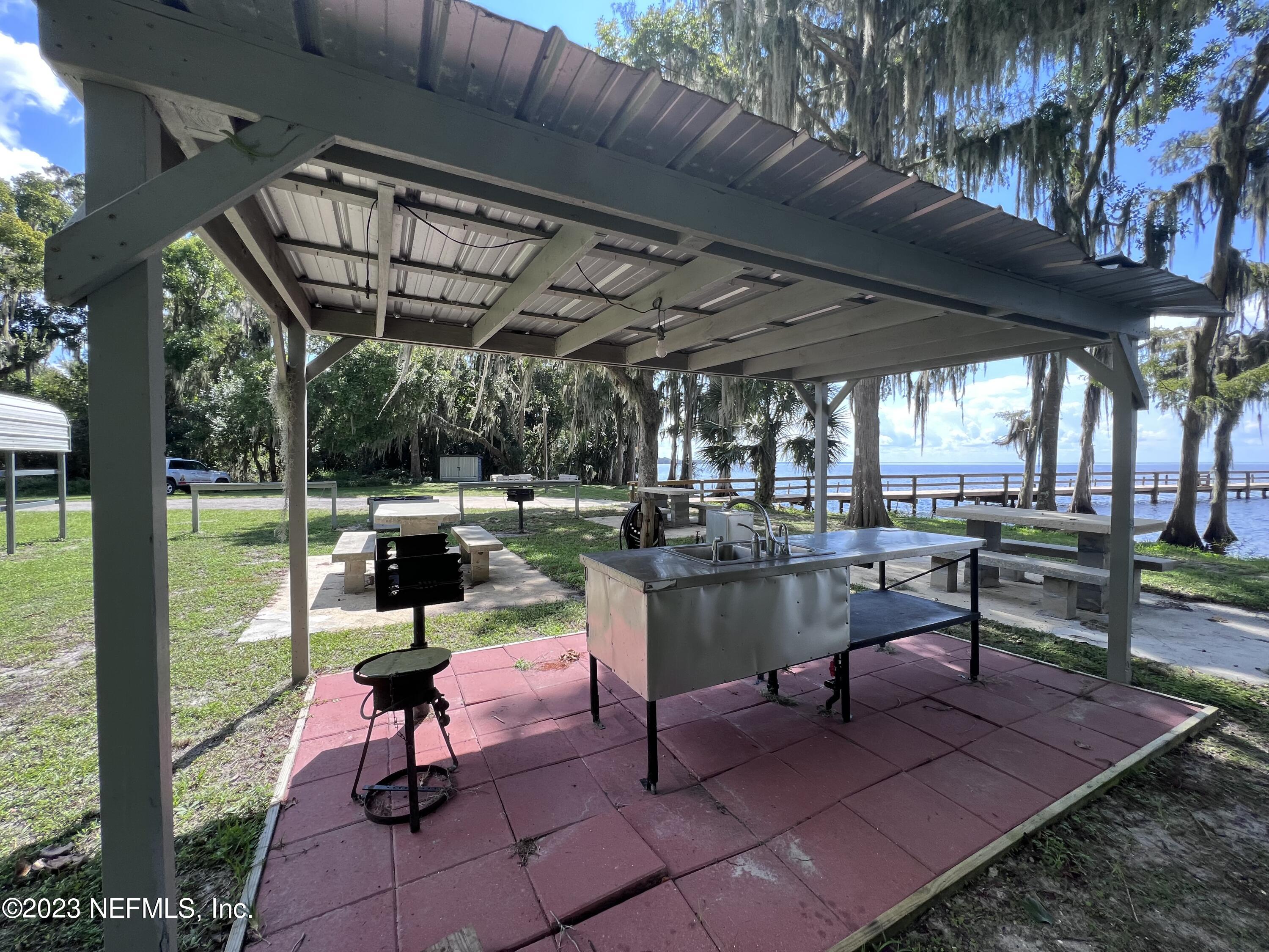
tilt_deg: -1.7
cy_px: 476
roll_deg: +0.2
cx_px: 634
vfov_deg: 89.9
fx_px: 477
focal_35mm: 13
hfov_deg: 106.2
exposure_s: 1/451
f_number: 1.8
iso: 32
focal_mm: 1.57
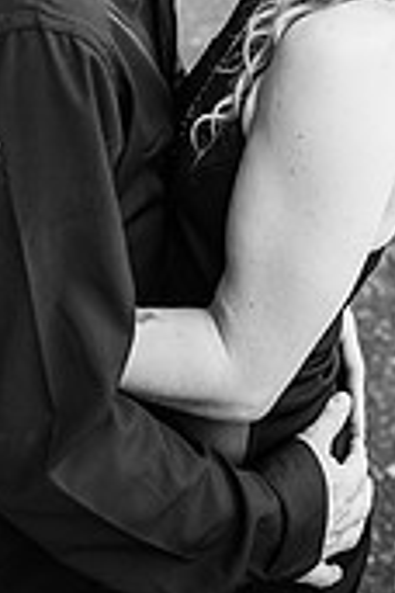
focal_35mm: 63
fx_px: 1037
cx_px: 253
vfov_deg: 26.9
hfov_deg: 21.5
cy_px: -177
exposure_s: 1/640
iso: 250
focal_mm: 24
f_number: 2.8
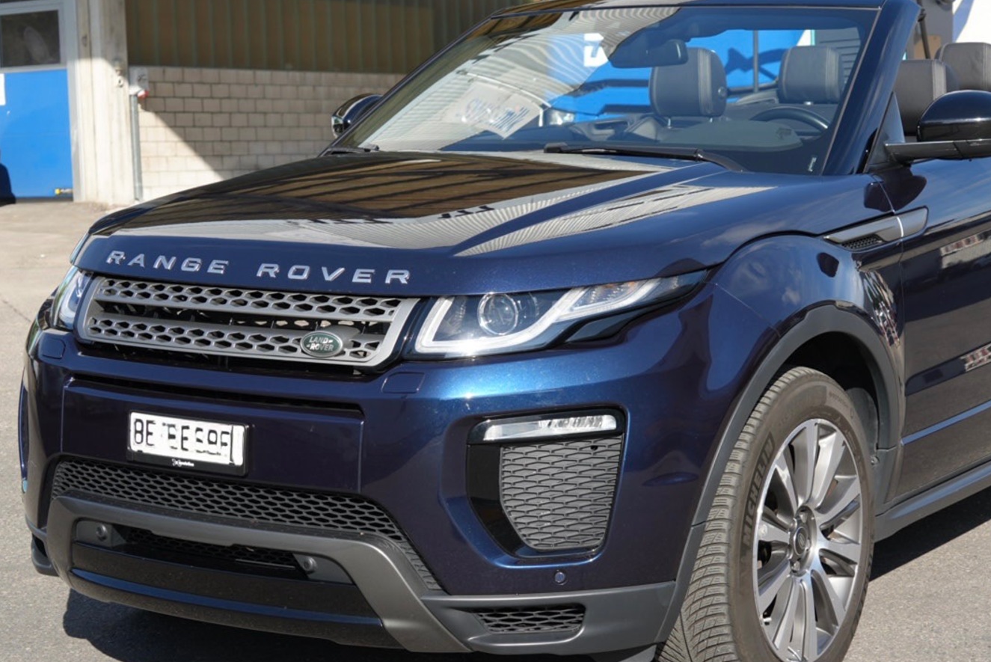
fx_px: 1949
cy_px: 308
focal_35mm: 71
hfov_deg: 28.5
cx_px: 586
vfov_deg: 19.3
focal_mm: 31
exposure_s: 1/400
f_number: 4.5
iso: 100
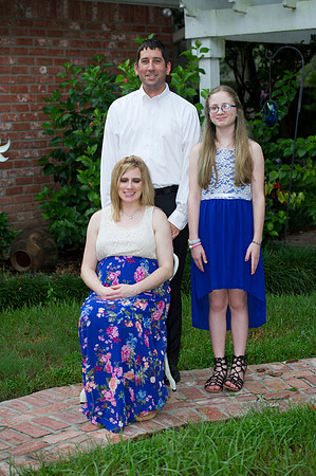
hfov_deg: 18.1
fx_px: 990
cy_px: 238
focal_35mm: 75
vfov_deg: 27.0
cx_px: 158
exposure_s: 1/320
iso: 640
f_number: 3.5
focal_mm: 75
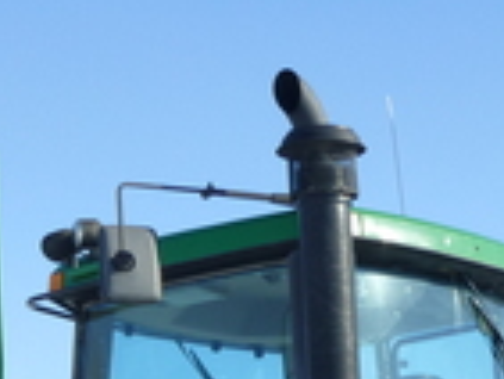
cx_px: 436
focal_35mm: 139
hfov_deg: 14.1
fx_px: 2026
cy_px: 708
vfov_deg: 10.0
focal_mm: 6.5
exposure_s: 1/800
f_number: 3.6
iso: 100
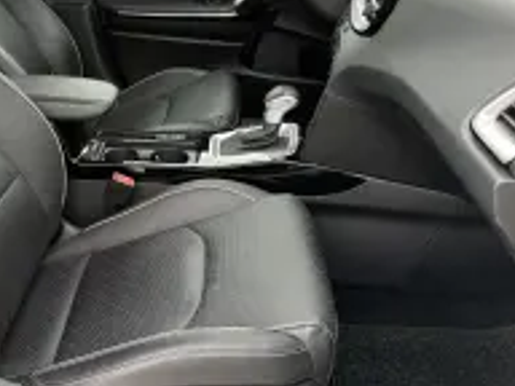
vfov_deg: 31.7
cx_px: 113
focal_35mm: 45
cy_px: 105
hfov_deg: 40.6
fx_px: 669
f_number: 1.78
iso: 200
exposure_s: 1/152
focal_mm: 6.76
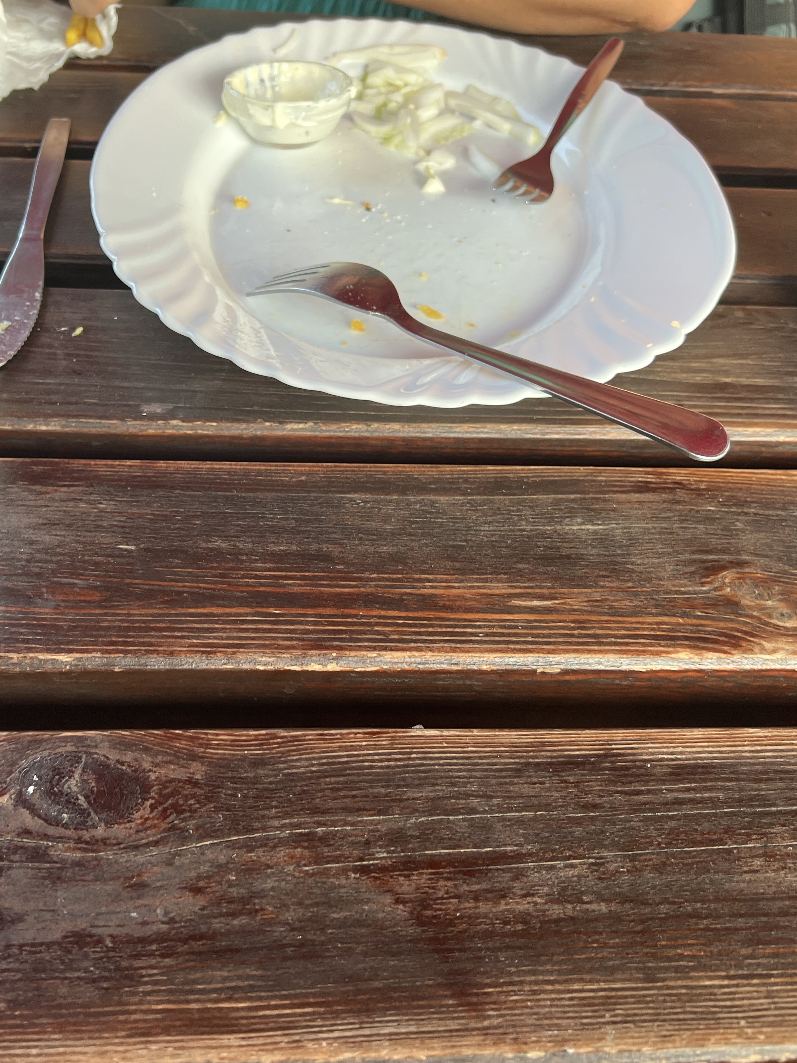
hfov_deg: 40.2
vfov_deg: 52.6
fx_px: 1075
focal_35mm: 35
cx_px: 266
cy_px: 533
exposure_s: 1/121
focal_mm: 5.7
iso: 64
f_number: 1.5
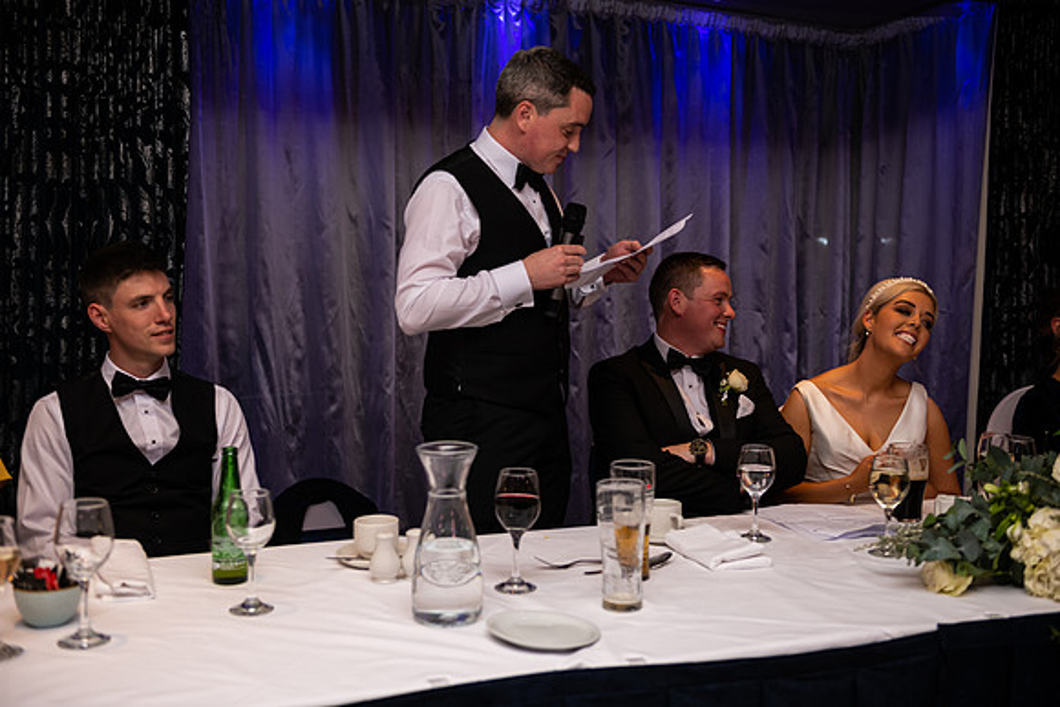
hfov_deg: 48.4
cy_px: 354
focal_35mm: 40
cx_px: 530
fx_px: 1178
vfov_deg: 33.4
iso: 640
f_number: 3.5
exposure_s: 1/160
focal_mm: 40
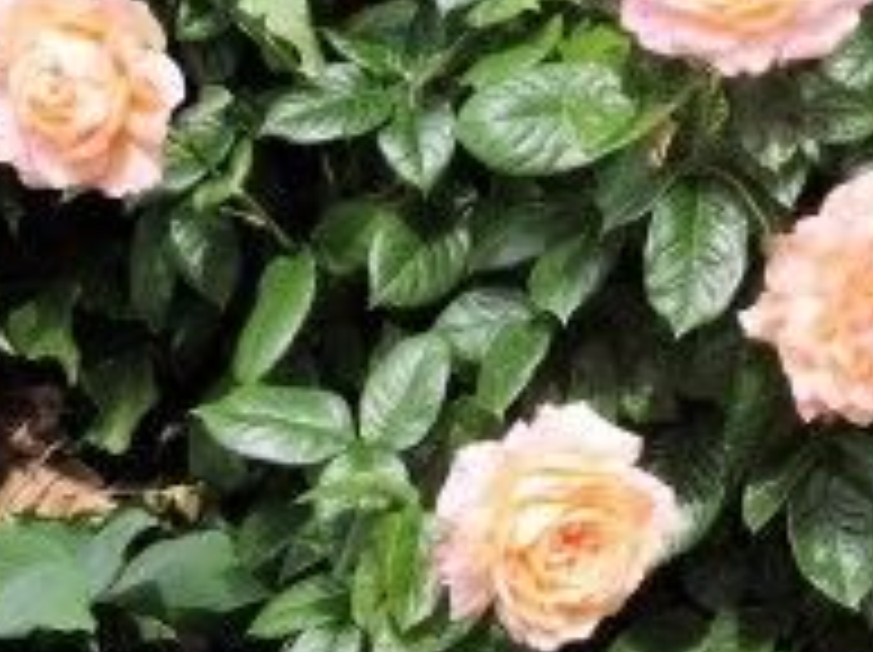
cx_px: 868
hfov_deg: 12.1
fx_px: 4081
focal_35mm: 162
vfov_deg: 9.1
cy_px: 220
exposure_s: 1/400
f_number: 4.5
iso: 100
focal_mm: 12.5
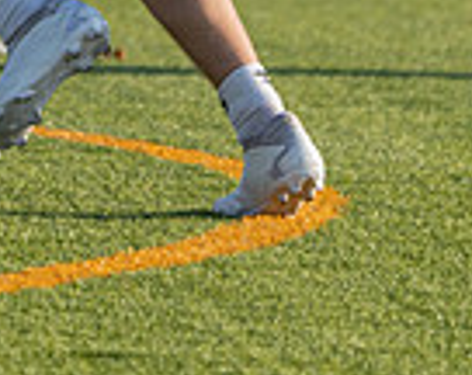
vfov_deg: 1.1
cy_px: -315
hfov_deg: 1.4
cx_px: -245
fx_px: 19153
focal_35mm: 1375
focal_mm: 274
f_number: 5.6
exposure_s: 1/1250
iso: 320
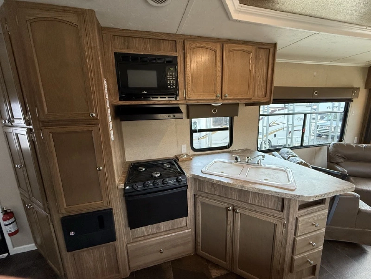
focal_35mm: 14
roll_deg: +4.2
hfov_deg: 102.1
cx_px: 186
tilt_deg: -9.6
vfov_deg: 85.7
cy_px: 140
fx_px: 150
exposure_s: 1/99
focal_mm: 2.22
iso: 320
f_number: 2.2
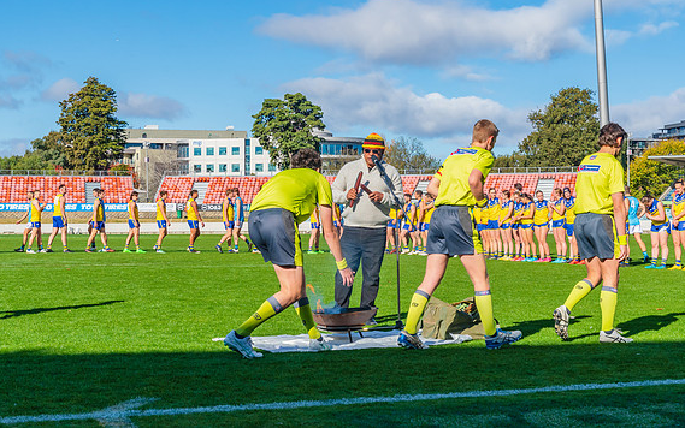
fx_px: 1214
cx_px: 312
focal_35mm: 65
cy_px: 183
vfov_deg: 20.0
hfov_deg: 31.5
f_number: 8
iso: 200
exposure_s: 1/800
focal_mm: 38
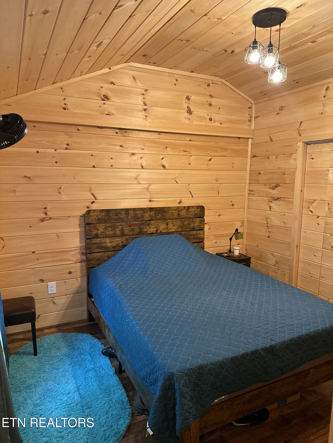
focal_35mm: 24
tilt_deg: -6.3
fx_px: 308
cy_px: 222
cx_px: 166
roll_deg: -1.7
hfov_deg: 56.8
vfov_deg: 71.6
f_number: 1.78
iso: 320
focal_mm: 6.86
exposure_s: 1/60
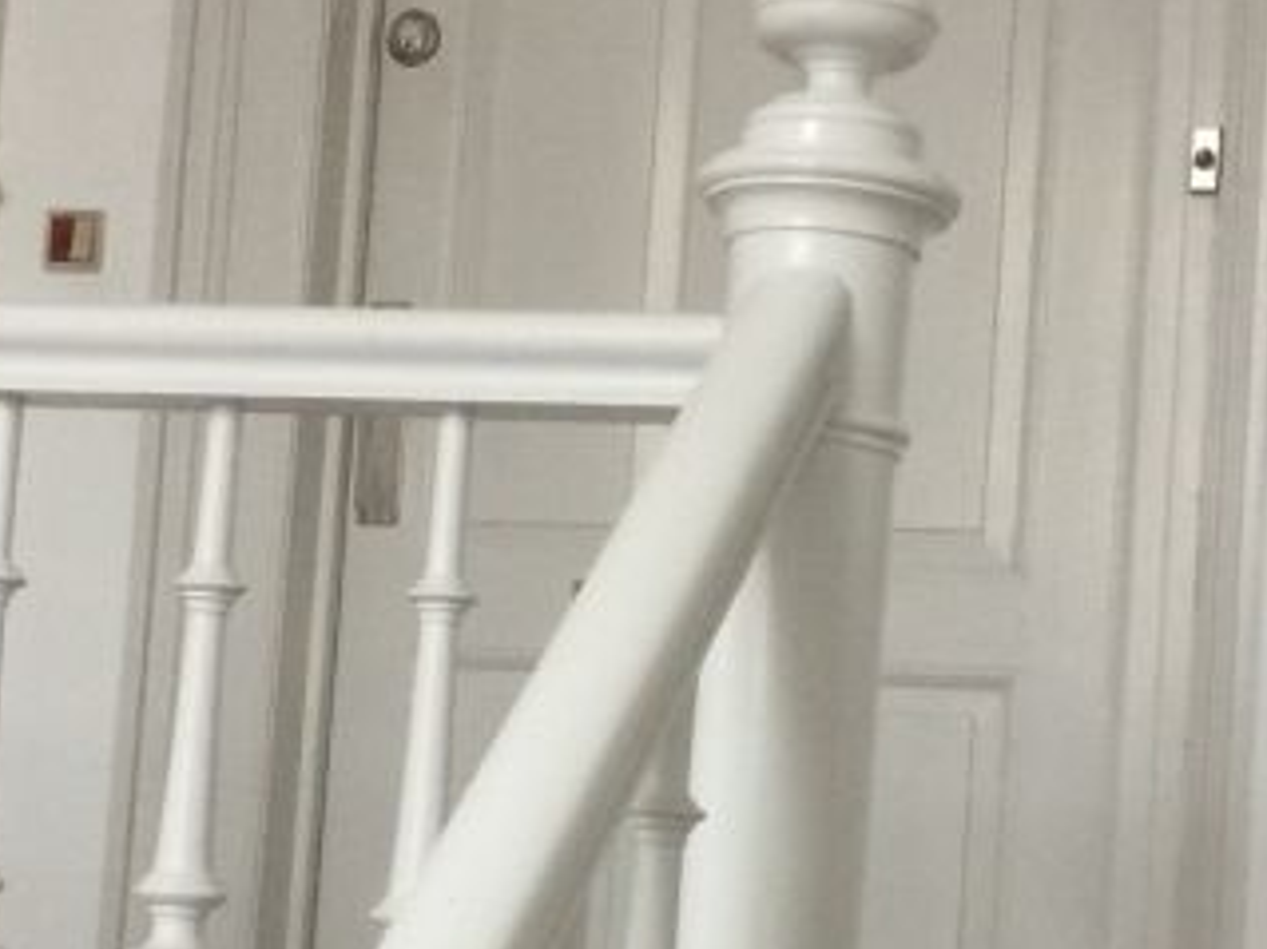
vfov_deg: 15.8
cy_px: 675
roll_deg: -3.5
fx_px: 3403
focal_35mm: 93
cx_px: 767
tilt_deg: +8.6
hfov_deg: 21.1
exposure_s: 1/33
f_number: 2.2
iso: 80
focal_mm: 4.15
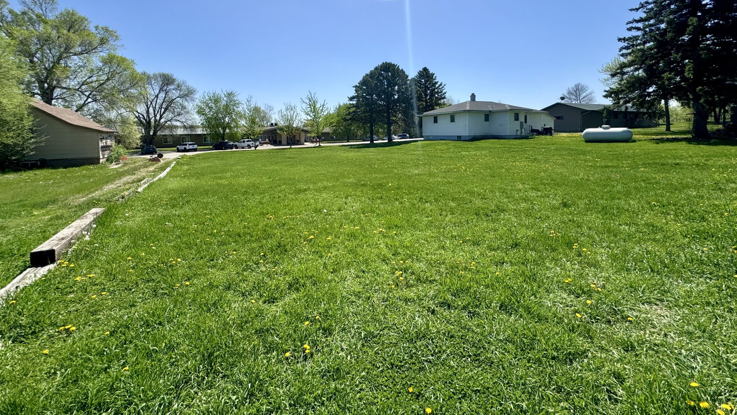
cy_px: 144
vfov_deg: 65.6
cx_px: 369
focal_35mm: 16
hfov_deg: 99.4
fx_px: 313
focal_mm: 2.22
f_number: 2.2
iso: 50
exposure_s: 1/2273
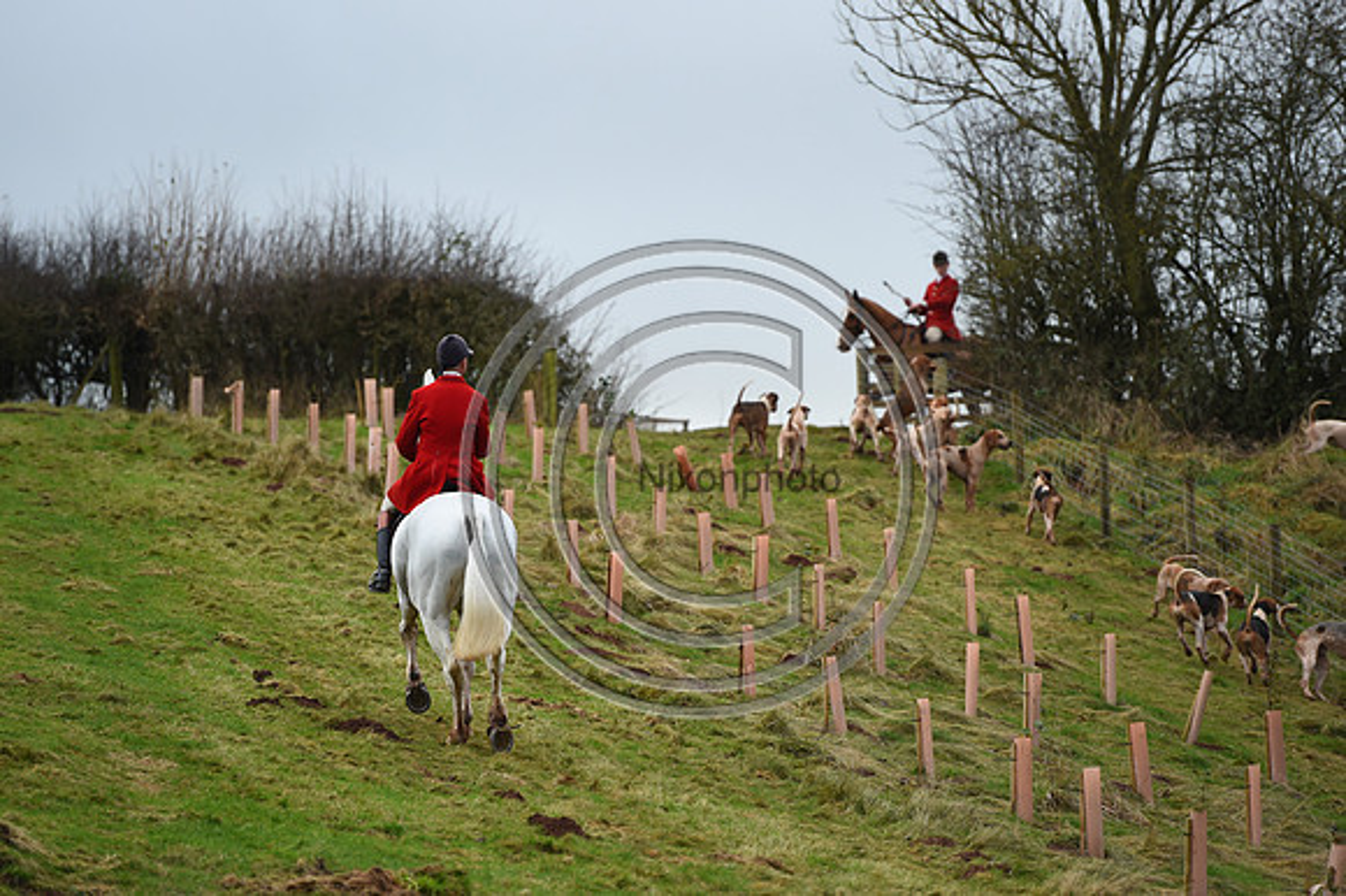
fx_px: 7473
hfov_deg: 10.3
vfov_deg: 6.9
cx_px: 673
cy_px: 448
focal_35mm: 200
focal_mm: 200
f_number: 3.5
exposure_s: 1/1000
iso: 1250
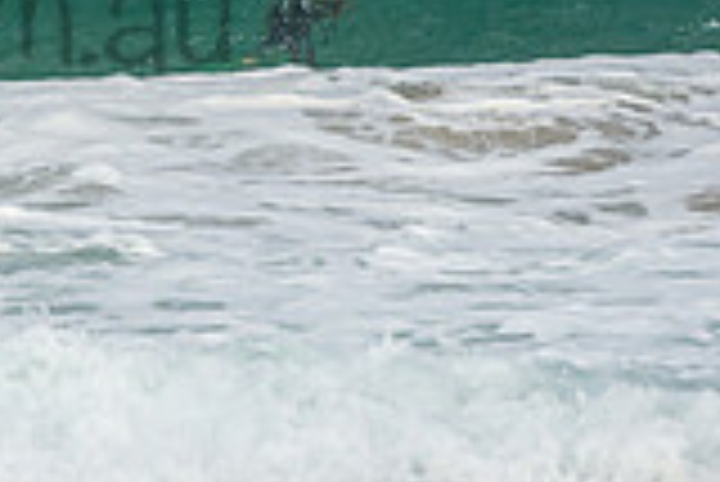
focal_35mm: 1090
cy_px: -38
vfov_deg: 1.3
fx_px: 21819
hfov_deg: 1.9
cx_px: -243
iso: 200
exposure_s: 1/800
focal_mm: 200
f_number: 5.6
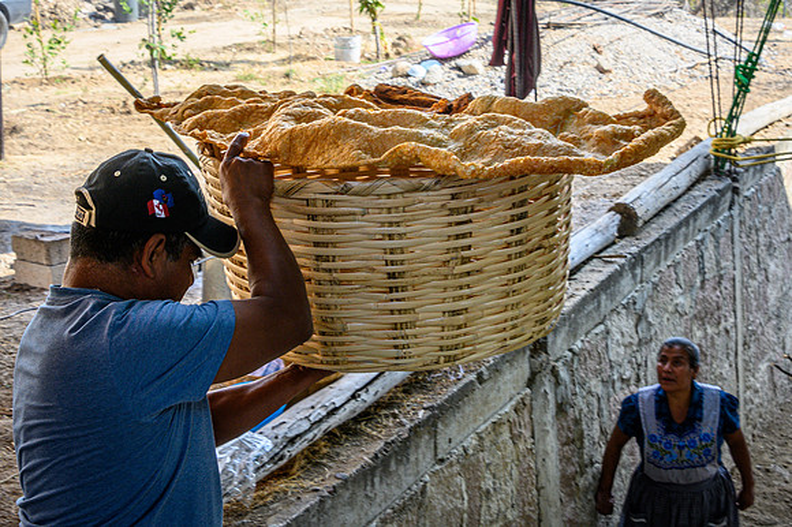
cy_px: 189
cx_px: 455
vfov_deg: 22.0
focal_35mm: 62
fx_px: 1355
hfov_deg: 32.5
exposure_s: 1/80
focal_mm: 48
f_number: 11
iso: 200
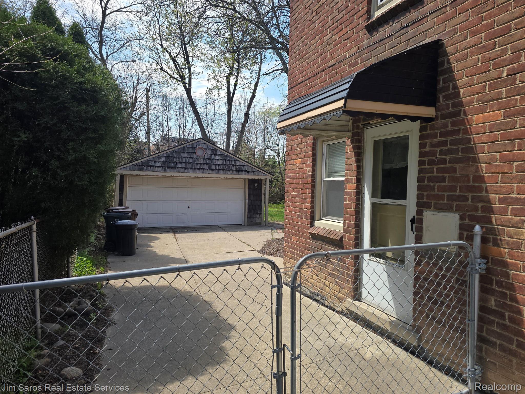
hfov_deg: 73.9
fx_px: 349
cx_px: 262
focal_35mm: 23
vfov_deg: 58.9
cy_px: 197
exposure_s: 1/407
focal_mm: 6.3
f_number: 1.7
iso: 12
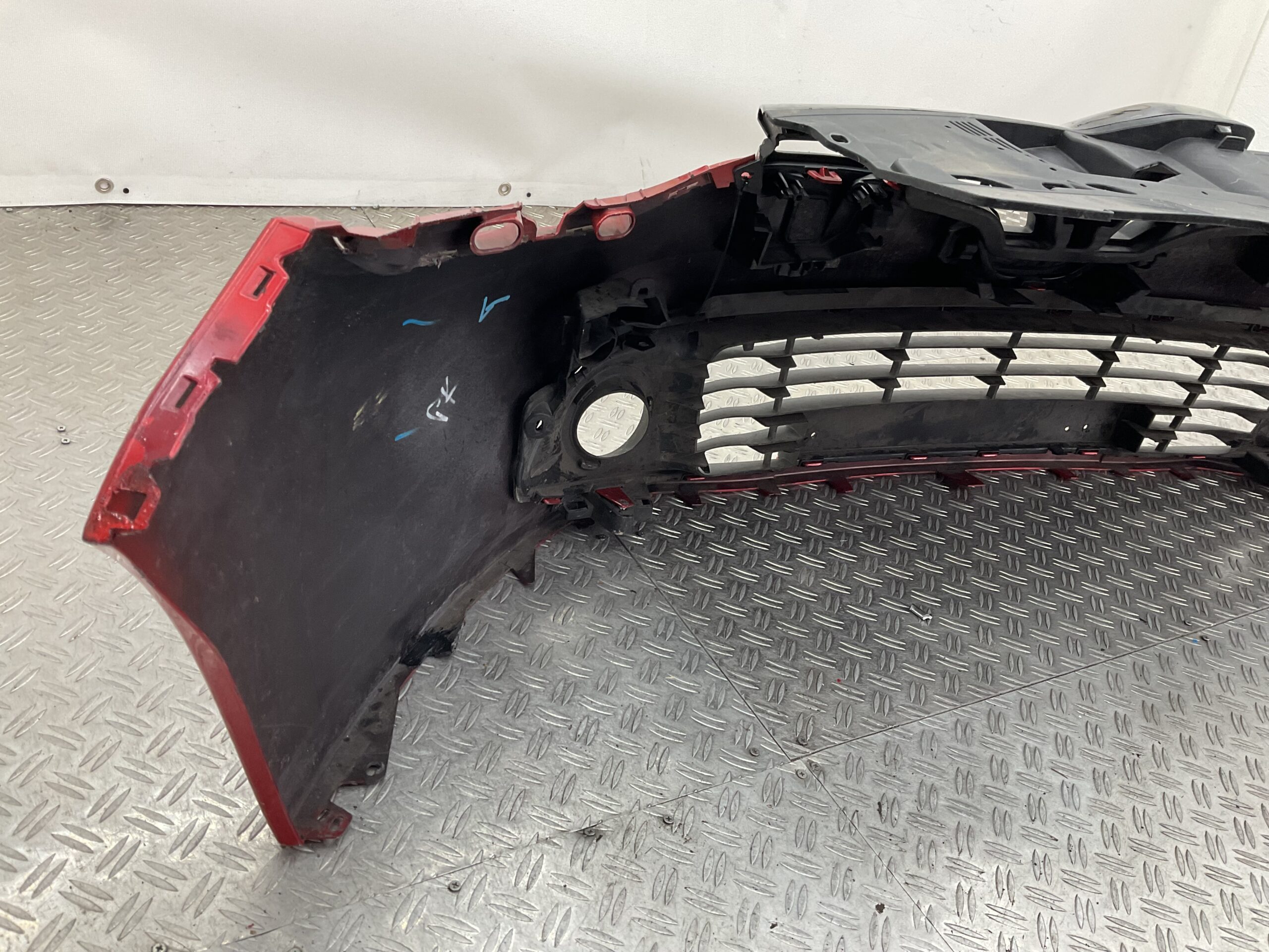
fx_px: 1063
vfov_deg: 48.2
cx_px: 634
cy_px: 476
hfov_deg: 61.7
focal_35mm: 29
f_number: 1.8
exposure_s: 1/120
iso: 64
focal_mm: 3
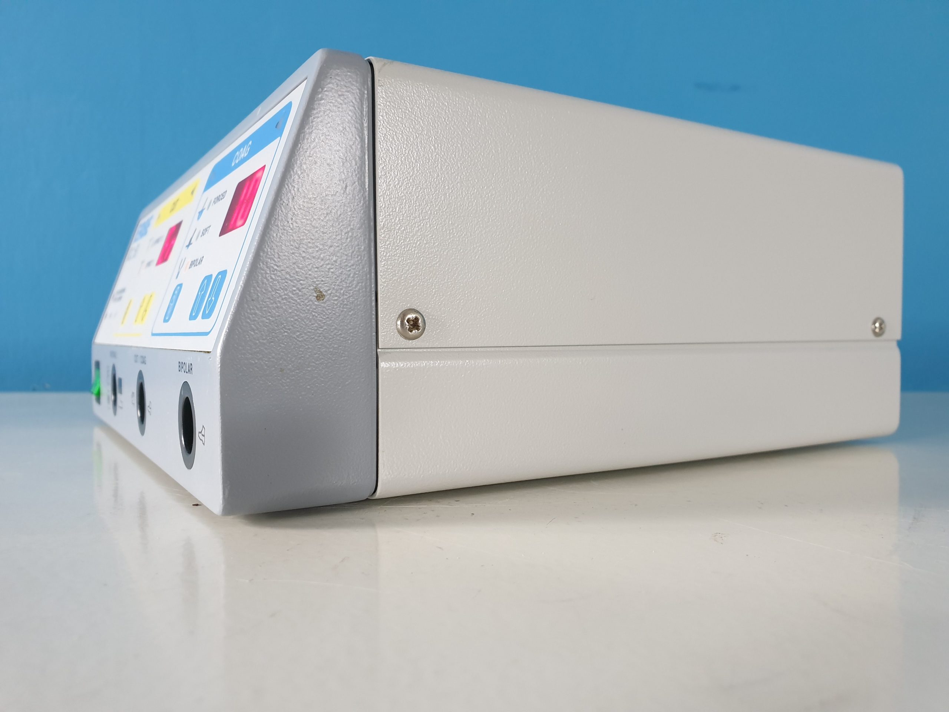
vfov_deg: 53.1
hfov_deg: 67.3
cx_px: 474
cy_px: 356
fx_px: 713
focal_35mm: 26
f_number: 2.4
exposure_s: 1/33
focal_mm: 4.3
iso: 250
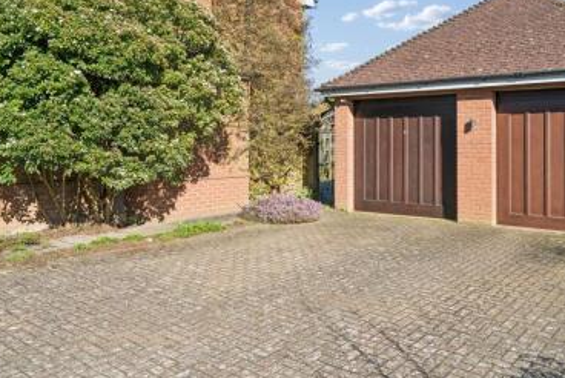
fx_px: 487
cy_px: 161
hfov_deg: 59.7
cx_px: 341
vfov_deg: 42.3
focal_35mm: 31
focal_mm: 24
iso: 640
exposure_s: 1/1250
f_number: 8
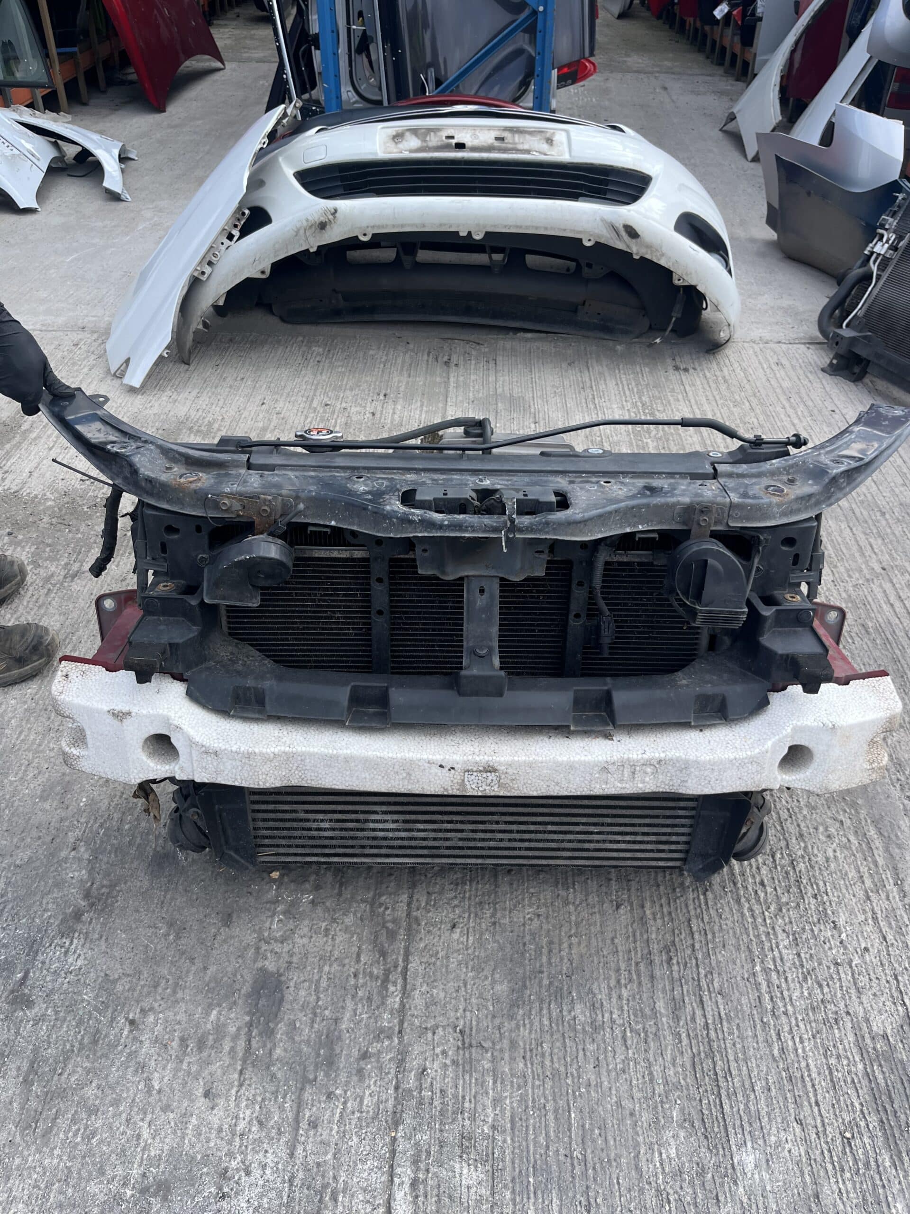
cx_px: 455
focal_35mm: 26
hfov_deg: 53.1
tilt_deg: -37.1
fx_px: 911
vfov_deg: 67.3
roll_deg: -1.3
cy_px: 607
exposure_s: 1/1117
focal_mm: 5.1
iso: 50
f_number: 1.6
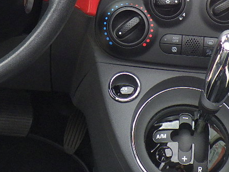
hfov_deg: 16.4
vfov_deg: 12.2
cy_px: 7
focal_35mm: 120
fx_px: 794
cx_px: 76
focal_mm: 7.5
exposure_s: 1/125
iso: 250
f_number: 4.2
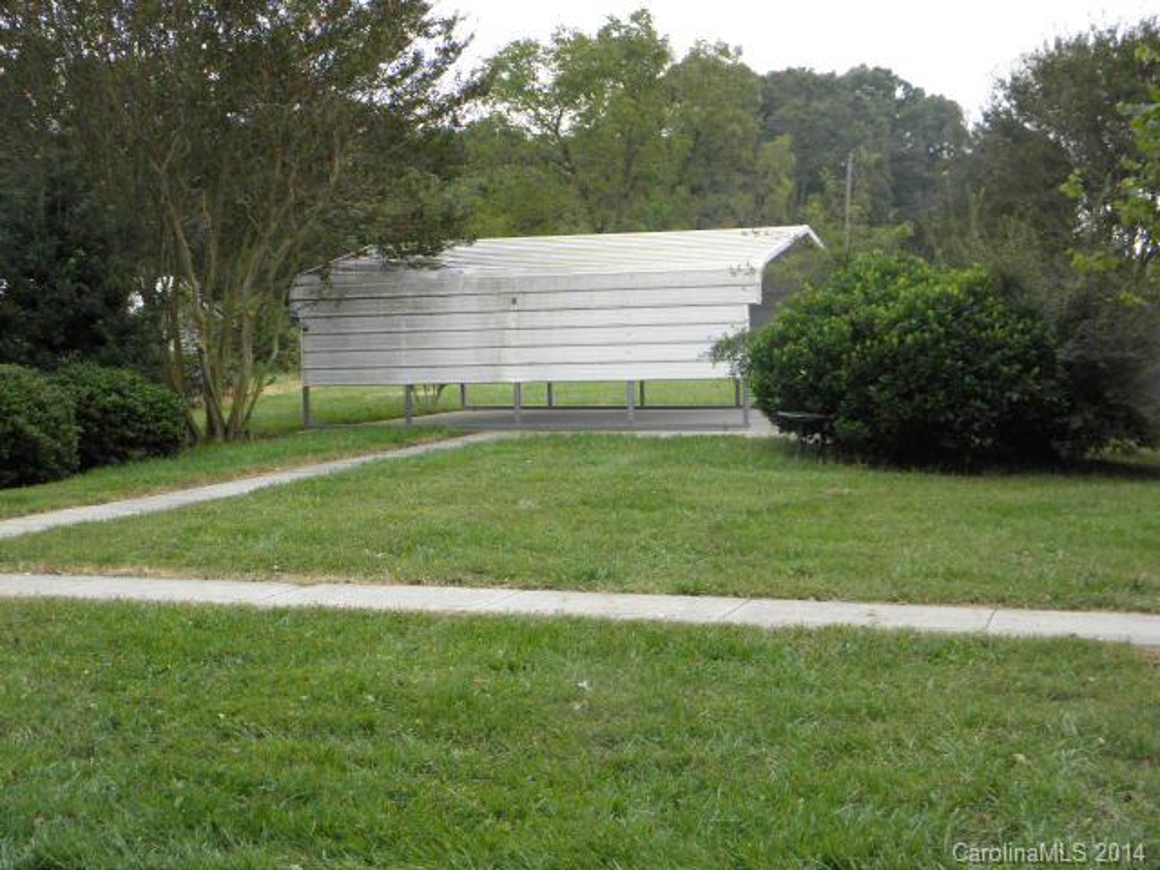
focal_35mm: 54
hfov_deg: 35.5
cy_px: 435
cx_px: 580
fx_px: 1810
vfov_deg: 27.0
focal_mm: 9.7
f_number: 4.1
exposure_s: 1/50
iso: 100
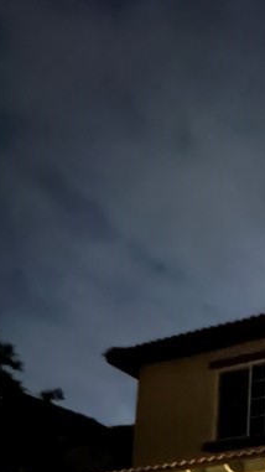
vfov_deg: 35.2
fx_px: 513
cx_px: 448
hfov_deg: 21.5
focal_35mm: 41
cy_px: 605
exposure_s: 1/8
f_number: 2.2
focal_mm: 2.22
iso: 3200
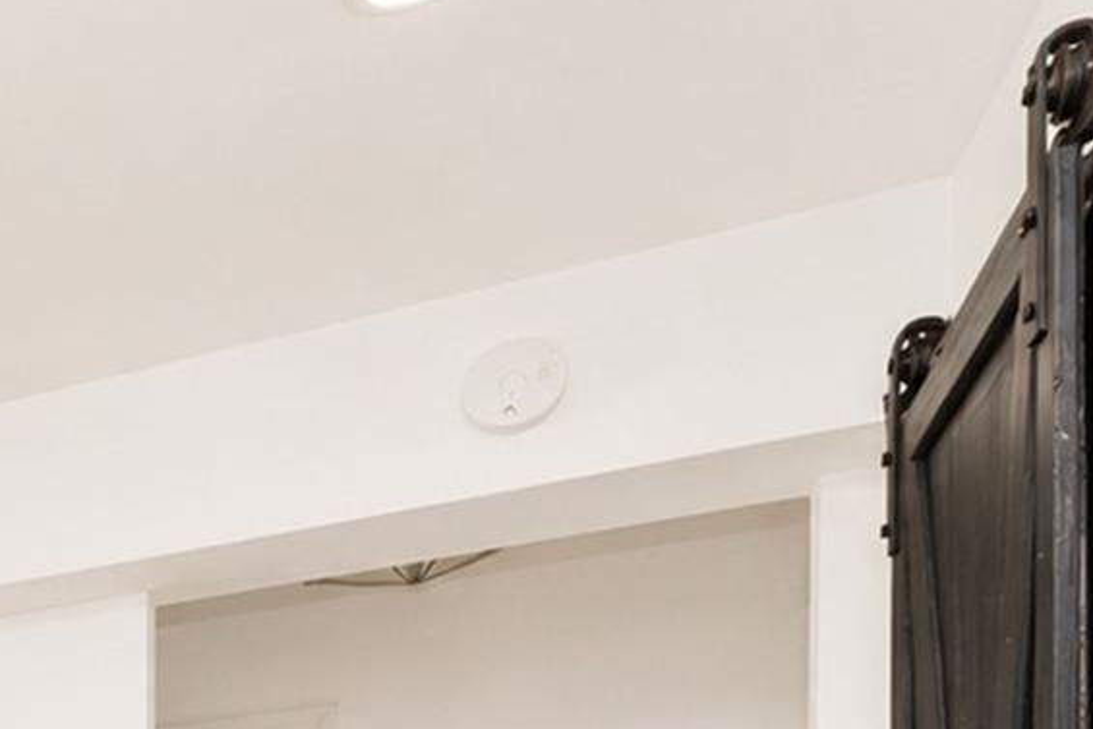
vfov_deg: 19.7
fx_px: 1761
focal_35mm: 58
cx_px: -851
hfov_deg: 22.0
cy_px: 1155
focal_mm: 16
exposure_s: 1/50
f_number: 5
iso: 64
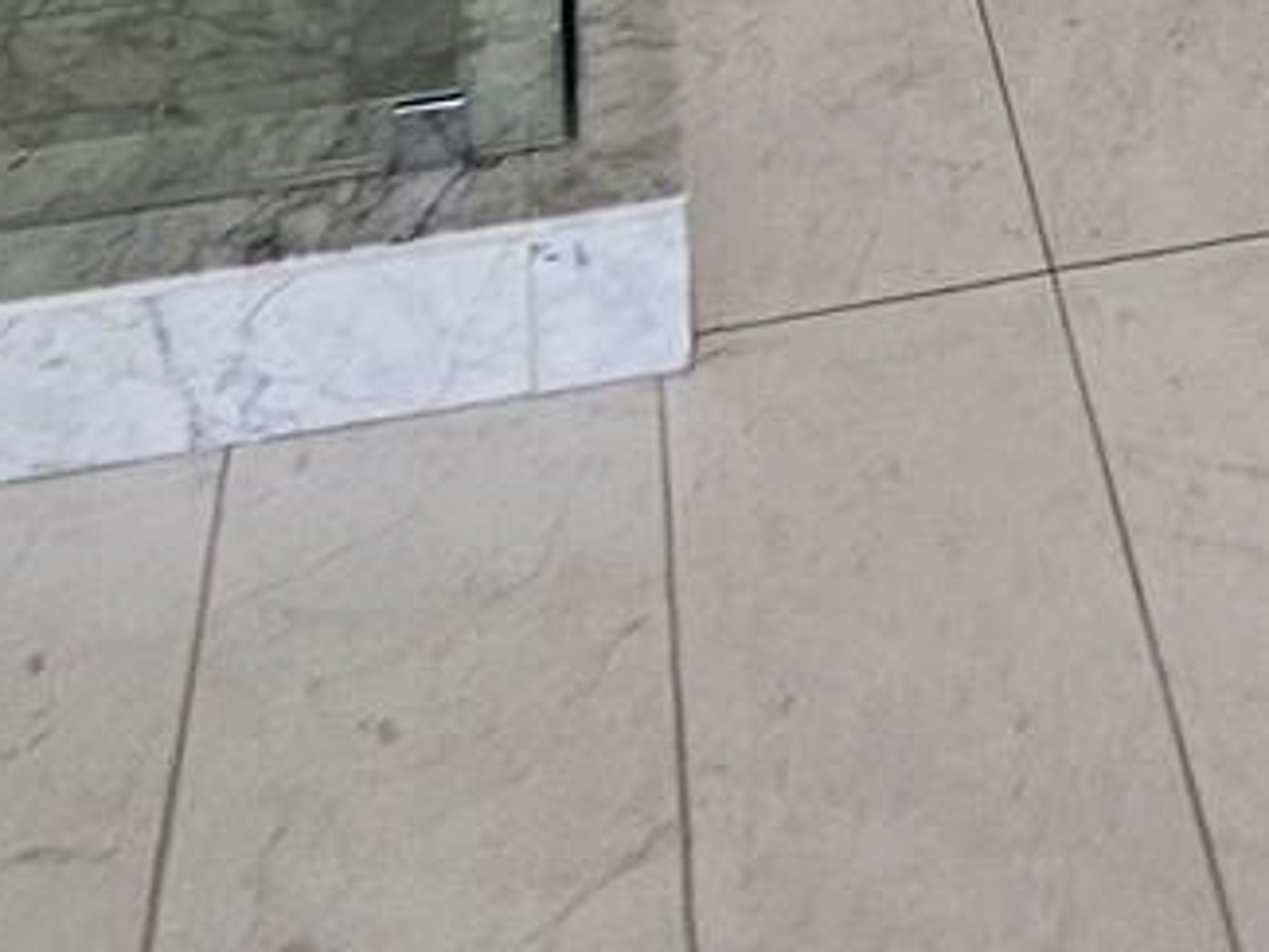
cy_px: -1233
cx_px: 1164
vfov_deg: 15.2
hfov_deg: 28.9
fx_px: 2347
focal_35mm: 64
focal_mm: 1.74
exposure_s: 1/60
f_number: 2.2
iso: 50
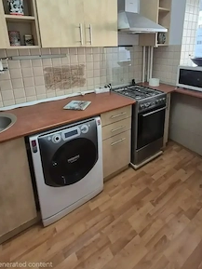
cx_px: 112
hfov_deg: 71.4
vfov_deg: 84.1
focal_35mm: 18
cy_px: 86
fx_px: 140
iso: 100
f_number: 2.2
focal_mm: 2.2
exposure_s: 1/50
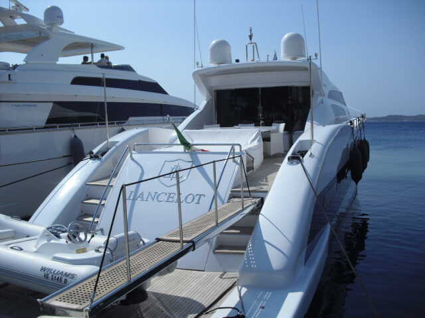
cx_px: 212
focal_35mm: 36
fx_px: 442
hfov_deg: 51.4
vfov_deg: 39.7
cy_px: 159
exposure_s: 1/400
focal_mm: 6.3
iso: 64
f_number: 7.8
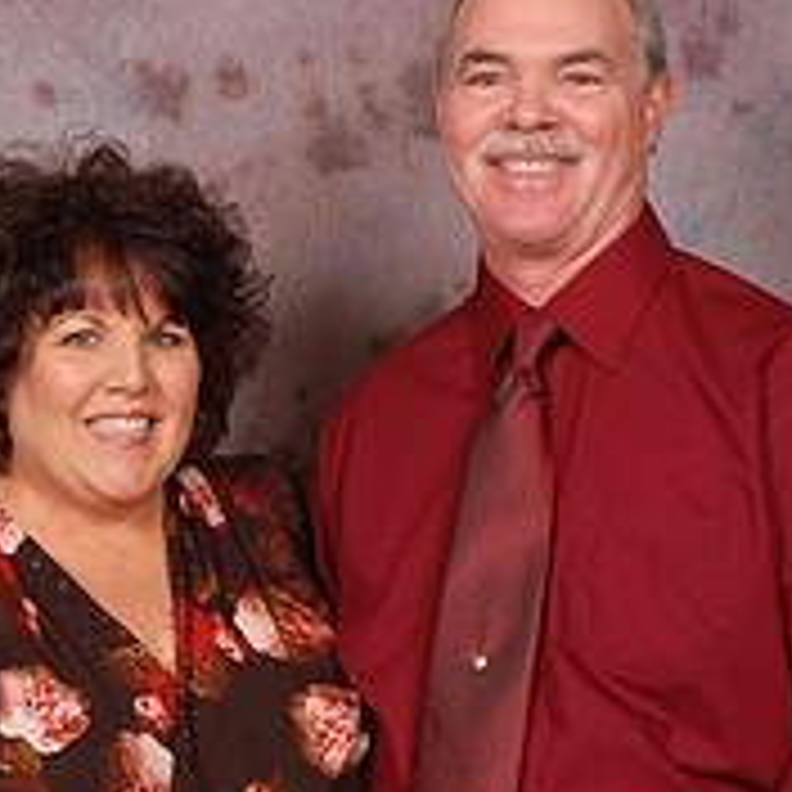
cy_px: 711
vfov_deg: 15.1
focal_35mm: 114
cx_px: 295
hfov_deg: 15.3
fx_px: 2953
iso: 200
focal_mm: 35
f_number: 10
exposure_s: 1/125
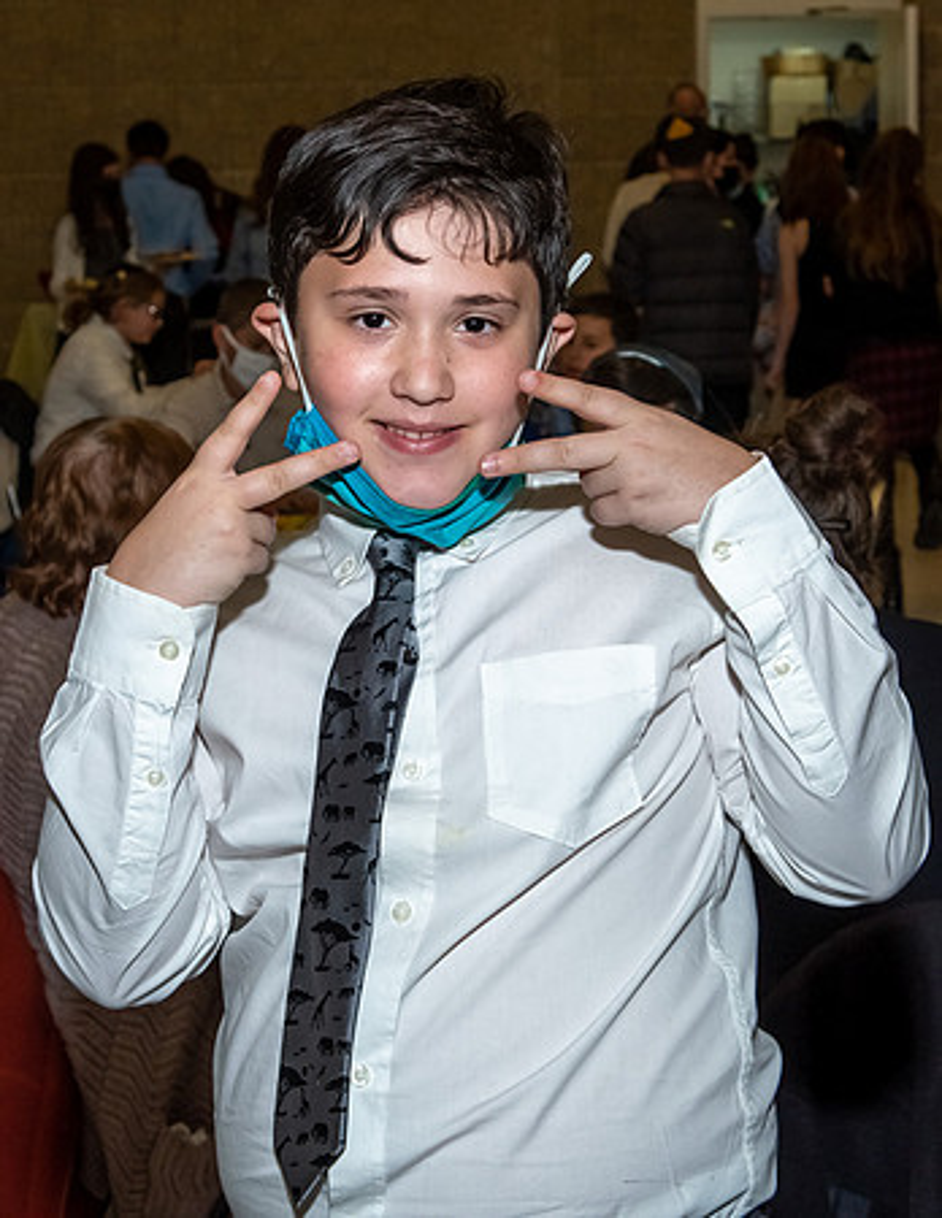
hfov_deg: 18.9
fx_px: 2823
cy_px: 495
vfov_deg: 24.3
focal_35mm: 79
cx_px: 460
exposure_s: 1/250
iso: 500
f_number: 5.6
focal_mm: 31
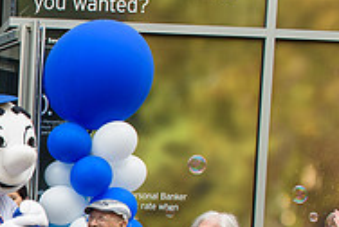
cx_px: -148
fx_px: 698
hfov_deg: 22.9
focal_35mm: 74
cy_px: 241
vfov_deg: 17.9
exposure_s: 1/250
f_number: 5
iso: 200
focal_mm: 24
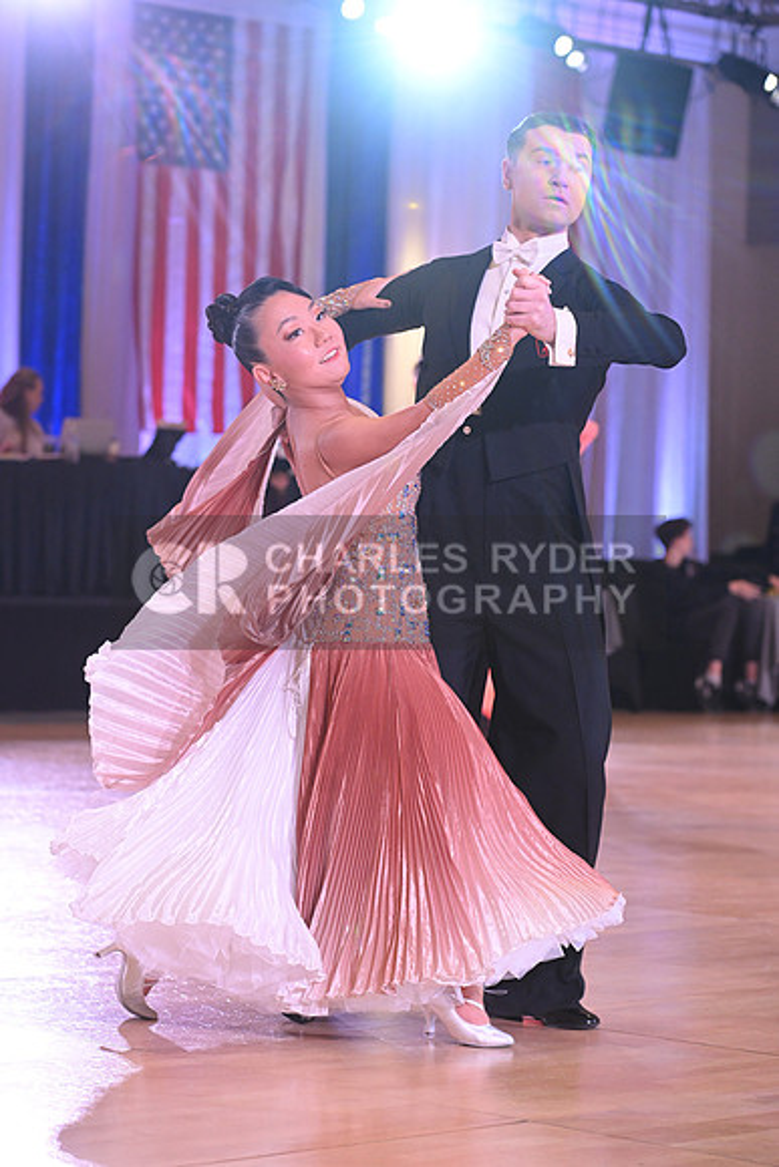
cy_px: 584
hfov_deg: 12.5
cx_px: 390
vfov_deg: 18.6
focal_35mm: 110
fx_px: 3568
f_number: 5
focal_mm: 110
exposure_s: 1/320
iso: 2500
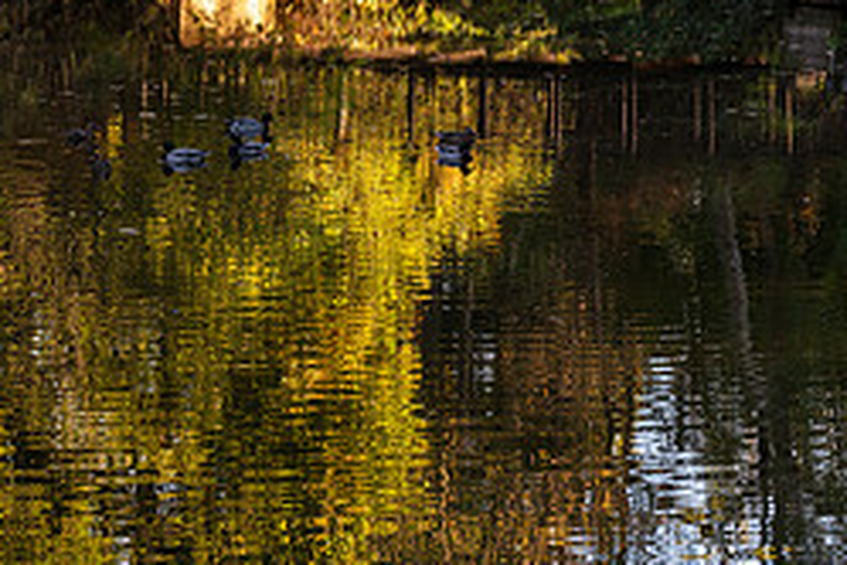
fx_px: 3835
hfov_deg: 12.6
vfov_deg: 8.4
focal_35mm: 163
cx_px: 391
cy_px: -19
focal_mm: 70
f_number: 4.5
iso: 500
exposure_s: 1/250
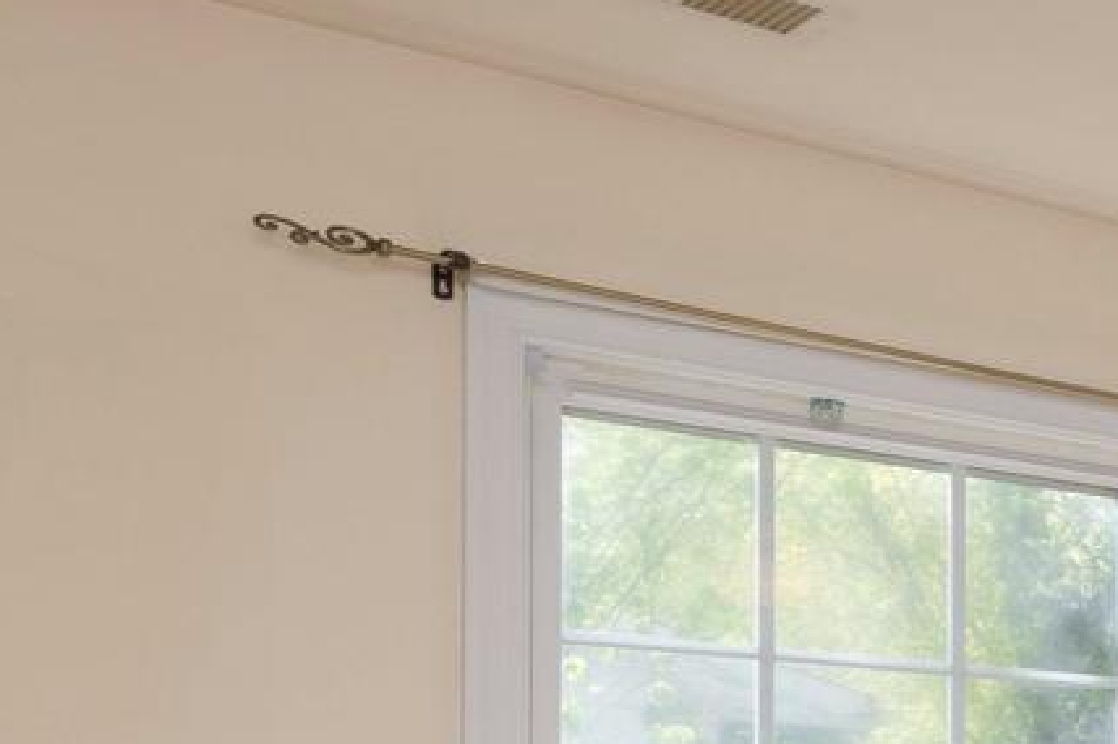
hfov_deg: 16.5
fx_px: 2080
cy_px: 925
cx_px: 2521
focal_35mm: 67
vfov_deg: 19.0
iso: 320
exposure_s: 1/125
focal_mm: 14
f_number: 5.6
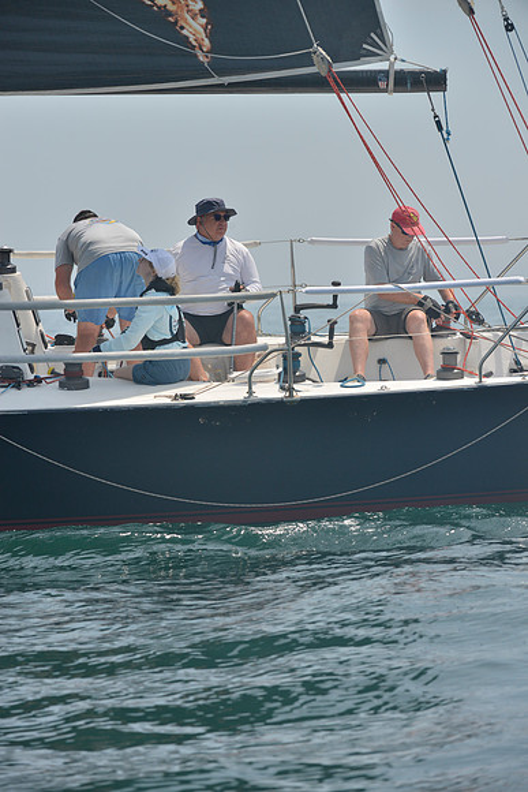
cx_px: 264
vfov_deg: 10.3
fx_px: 4397
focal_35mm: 200
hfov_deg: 6.9
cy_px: 396
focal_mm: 200
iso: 280
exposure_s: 1/1000
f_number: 8
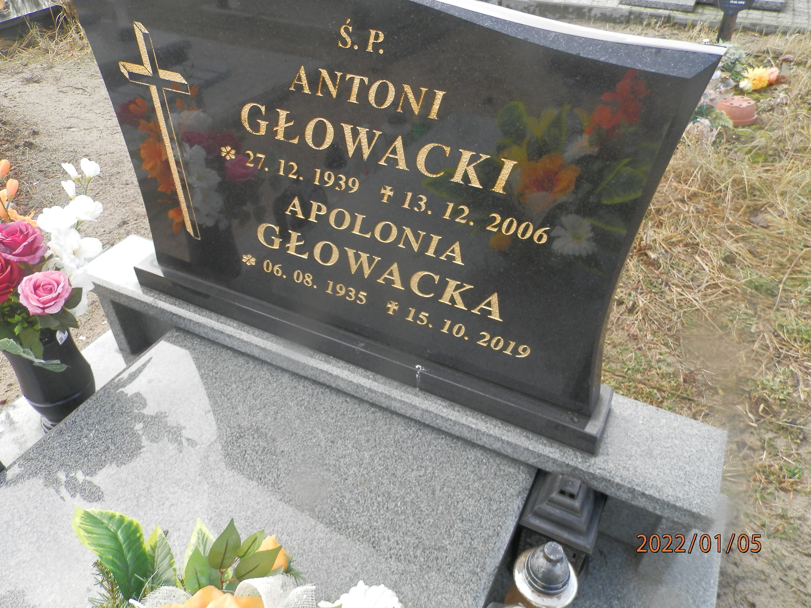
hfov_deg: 69.4
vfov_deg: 54.9
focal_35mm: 25
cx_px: 406
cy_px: 304
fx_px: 586
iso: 80
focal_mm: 4.5
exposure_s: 1/60
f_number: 3.1
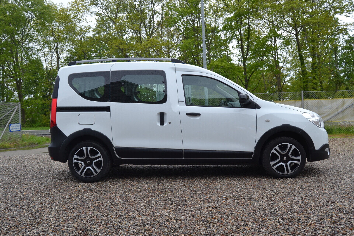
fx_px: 324
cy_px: 118
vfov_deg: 40.0
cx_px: 177
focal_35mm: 33
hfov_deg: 57.2
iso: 100
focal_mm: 22
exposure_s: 1/160
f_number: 6.3
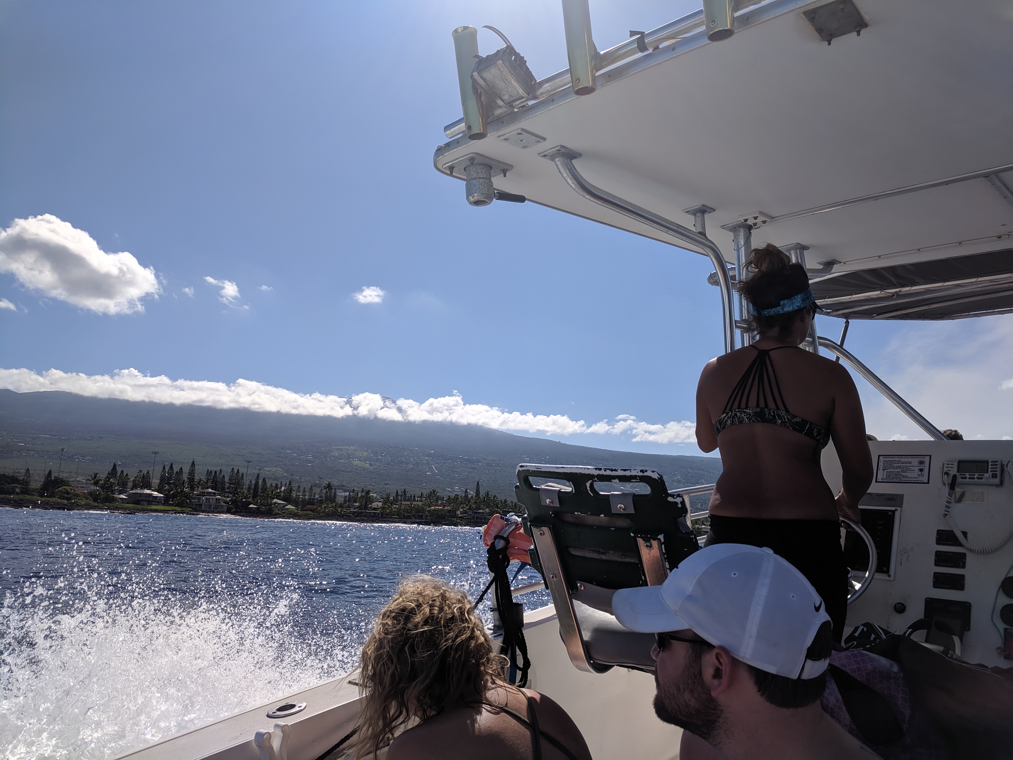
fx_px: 761
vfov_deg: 53.1
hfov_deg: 67.3
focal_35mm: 26
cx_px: 506
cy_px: 380
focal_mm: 4.67
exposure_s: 1/4425
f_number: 2
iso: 51
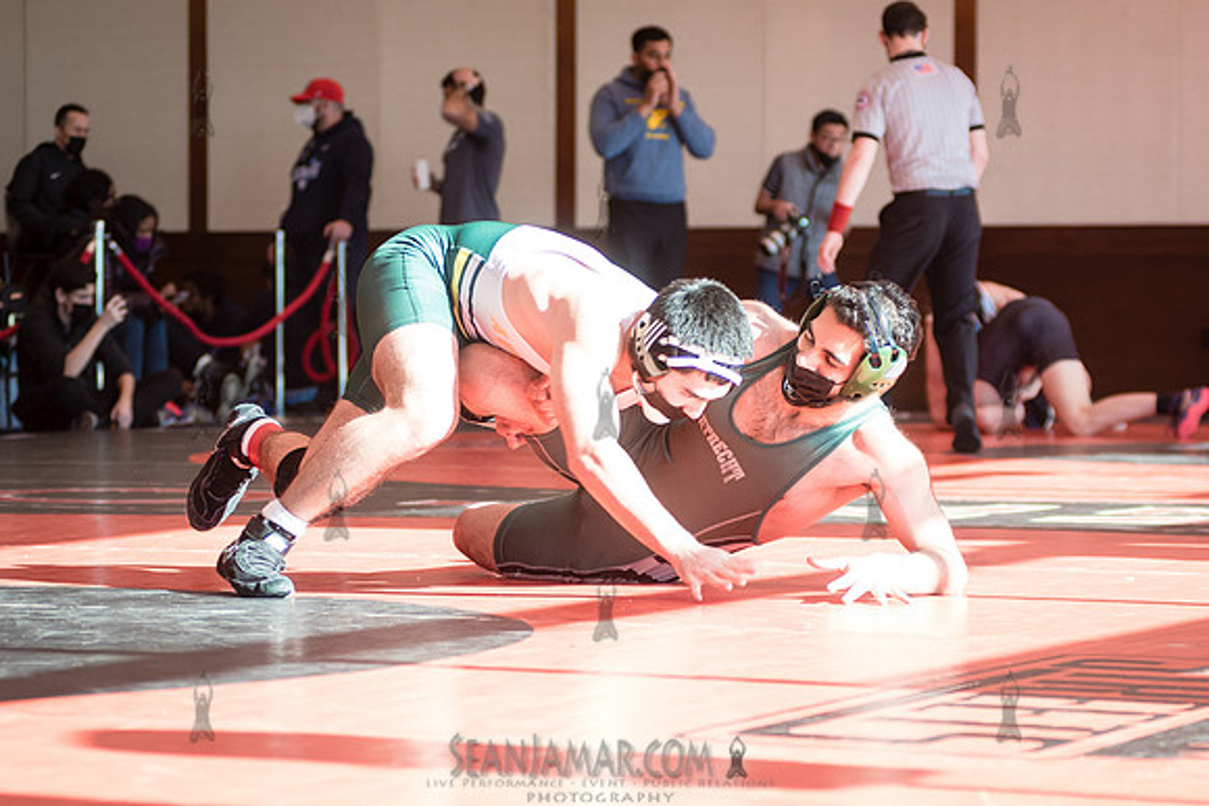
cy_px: 544
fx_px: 4382
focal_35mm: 130
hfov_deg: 15.7
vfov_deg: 10.5
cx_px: 631
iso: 400
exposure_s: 1/400
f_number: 3.5
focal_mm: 80
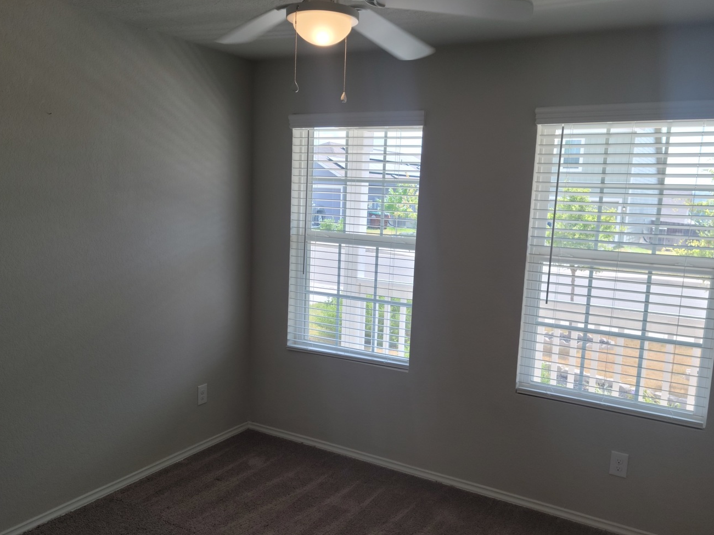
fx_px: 639
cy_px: 293
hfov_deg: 58.4
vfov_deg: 45.4
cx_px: 353
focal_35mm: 31
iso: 32
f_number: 2
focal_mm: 5.9
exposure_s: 1/119
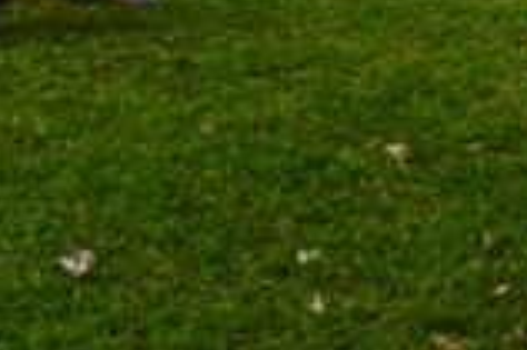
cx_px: 40
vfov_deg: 6.8
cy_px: -350
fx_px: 2837
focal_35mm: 194
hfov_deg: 10.5
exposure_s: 1/125
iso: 100
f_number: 7.1
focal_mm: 32
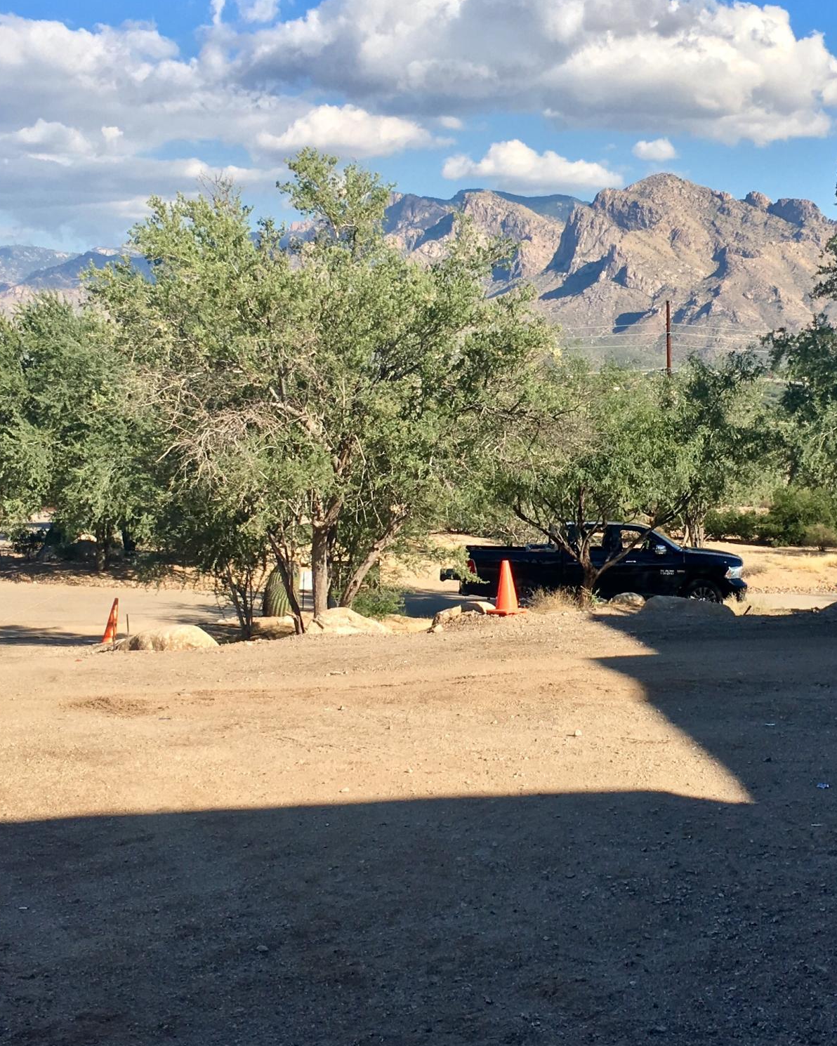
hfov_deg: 26.5
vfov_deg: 33.0
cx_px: 560
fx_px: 1765
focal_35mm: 57
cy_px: 505
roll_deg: +0.0
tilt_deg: -2.1
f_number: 2.2
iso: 25
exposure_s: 1/1374
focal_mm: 4.15
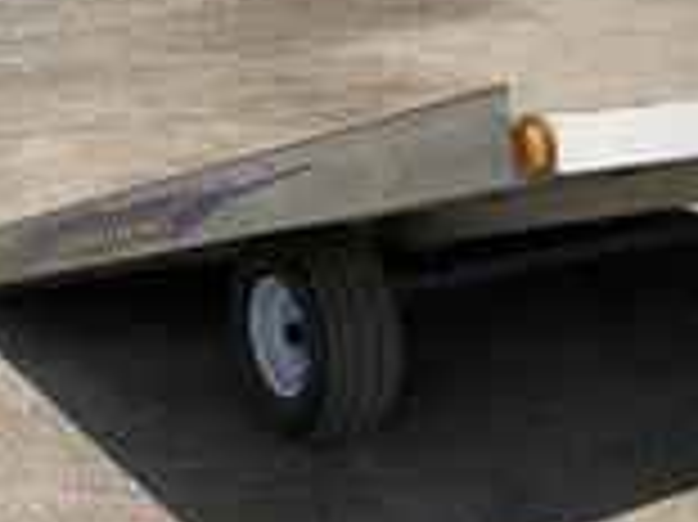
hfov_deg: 24.5
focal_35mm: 75
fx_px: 1511
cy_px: 243
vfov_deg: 19.6
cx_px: 743
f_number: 1.8
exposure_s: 1/2141
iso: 25
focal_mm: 3
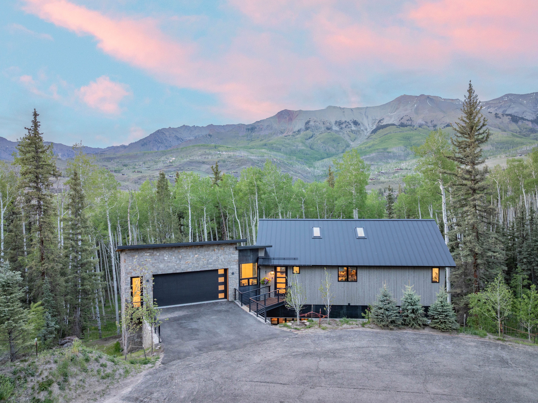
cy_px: 202
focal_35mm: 24
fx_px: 373
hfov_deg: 71.6
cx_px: 269
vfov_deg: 56.8
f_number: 2.8
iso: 170
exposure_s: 1/15
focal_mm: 12.29
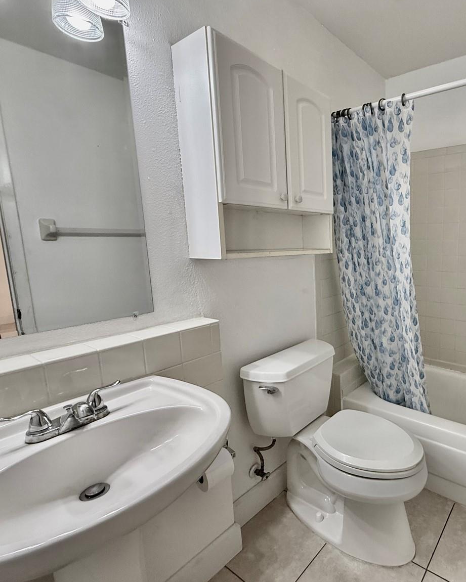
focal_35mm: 19
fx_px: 328
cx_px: 364
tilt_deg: -8.4
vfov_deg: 83.3
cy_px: 289
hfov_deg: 65.3
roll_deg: +0.7
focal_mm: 2.22
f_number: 2.2
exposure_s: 1/120
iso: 320
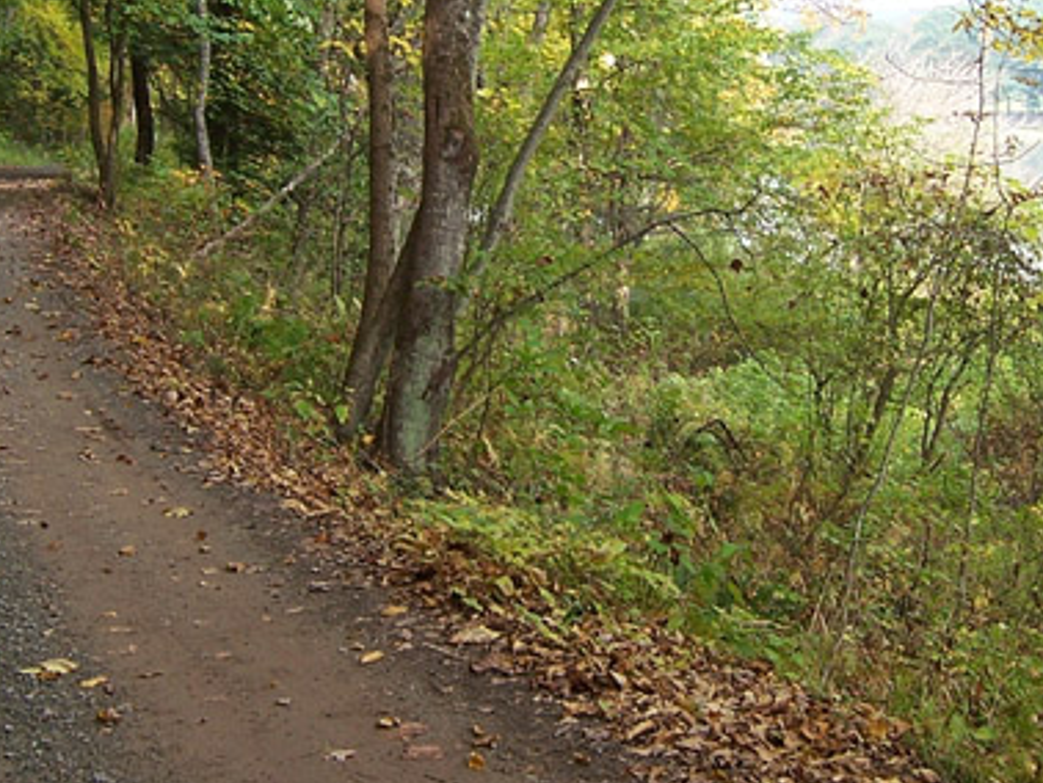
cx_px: 596
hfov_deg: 26.3
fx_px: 2231
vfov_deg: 19.8
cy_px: 183
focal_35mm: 74
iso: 80
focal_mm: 6.7
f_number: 4
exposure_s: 1/45
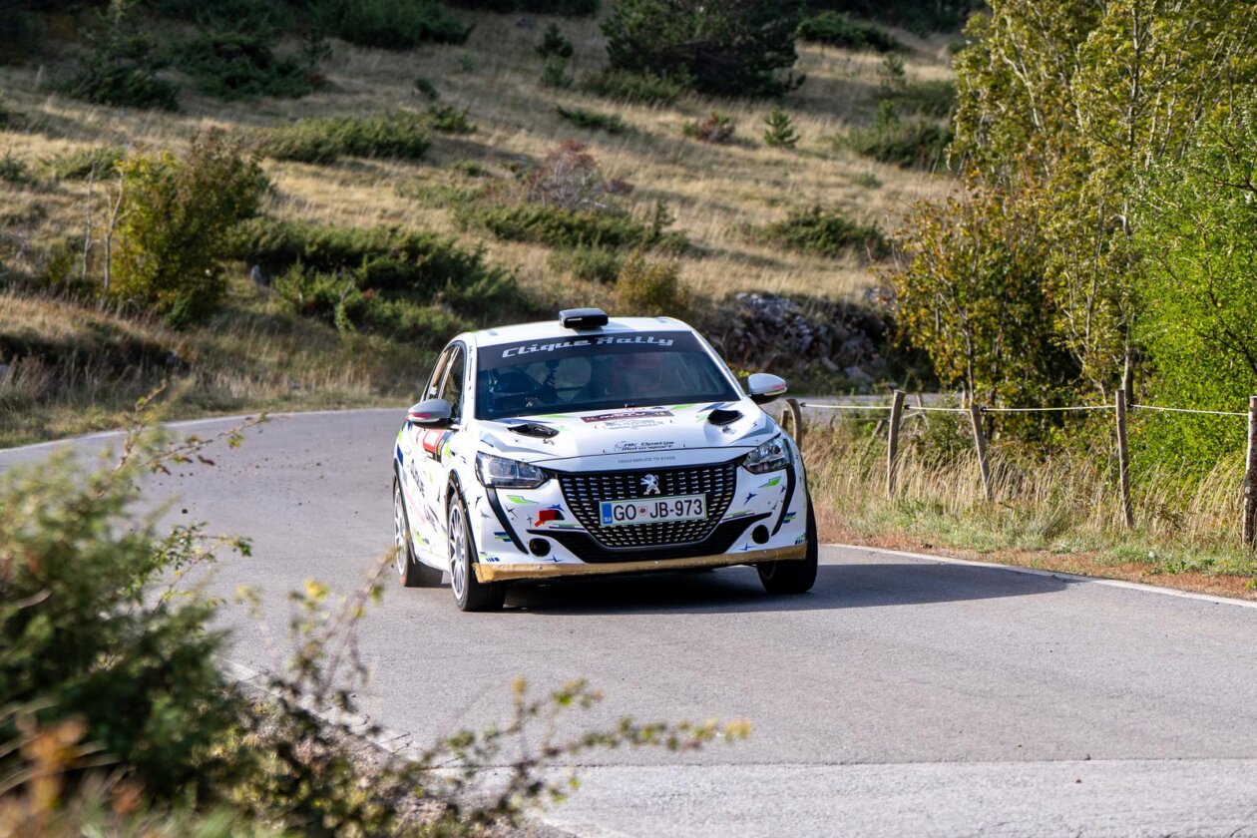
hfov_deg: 12.9
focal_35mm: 159
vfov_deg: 8.6
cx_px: 230
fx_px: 5551
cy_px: 318
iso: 160
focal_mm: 77
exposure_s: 1/3200
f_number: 2.8
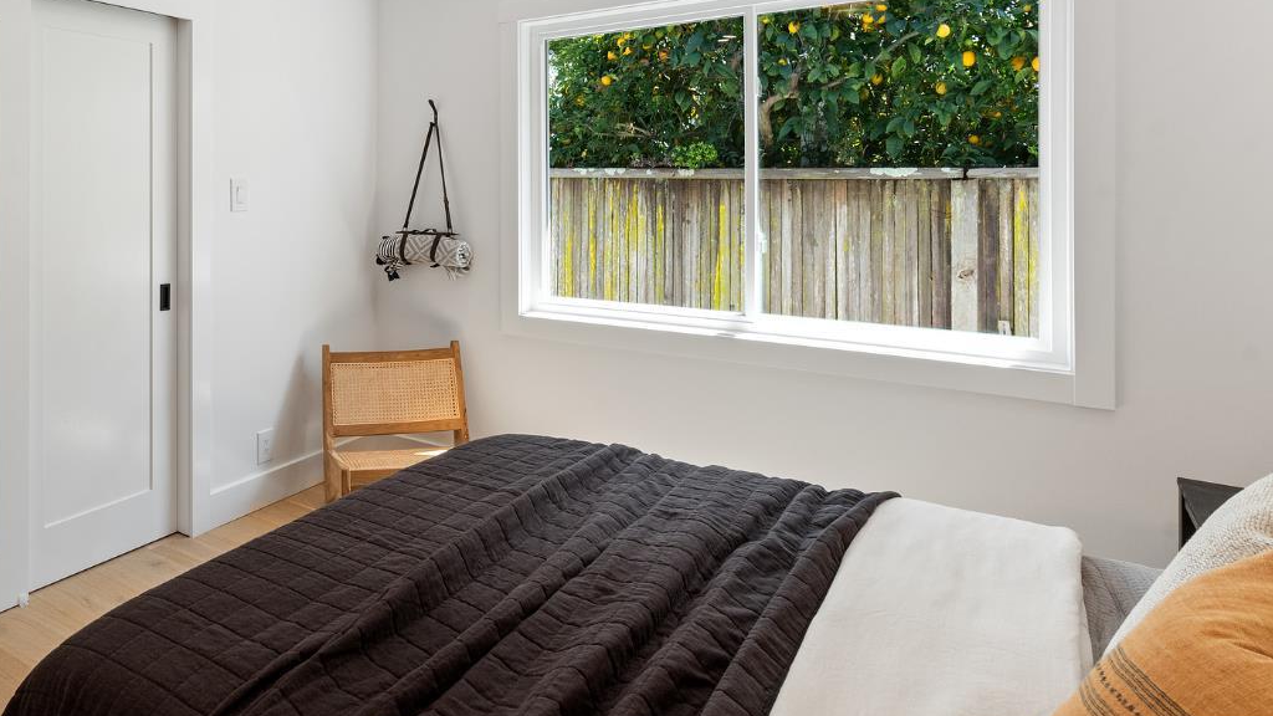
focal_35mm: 23
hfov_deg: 74.7
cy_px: 156
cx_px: 367
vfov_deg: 47.2
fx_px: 776
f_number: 9
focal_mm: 15
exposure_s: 1/50
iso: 400
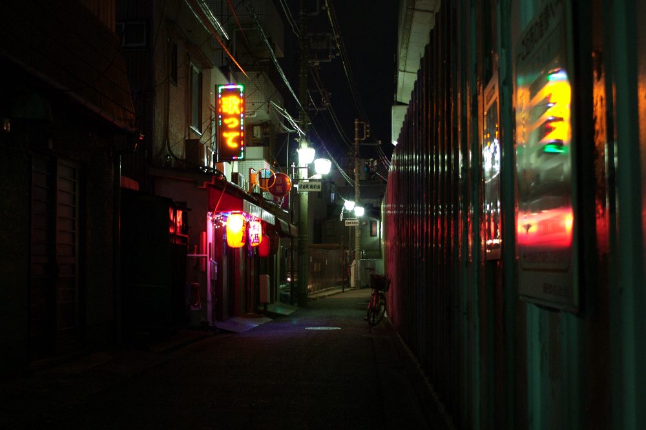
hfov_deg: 46.4
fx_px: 753
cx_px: 323
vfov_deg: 31.9
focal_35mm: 42
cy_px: 215
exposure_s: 1/2
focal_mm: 28
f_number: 4.5
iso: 400
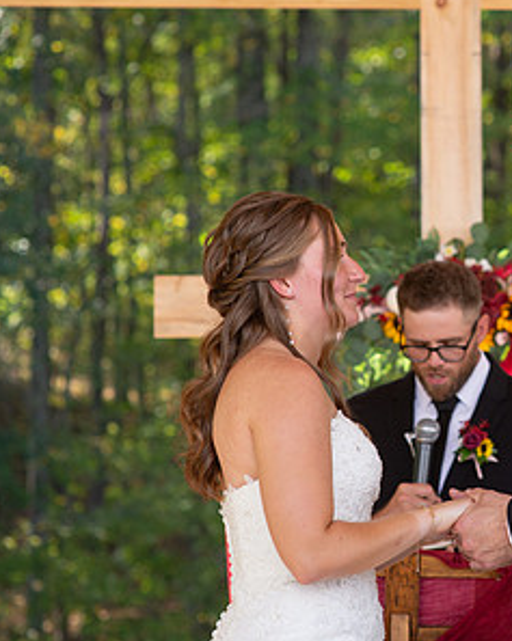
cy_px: 330
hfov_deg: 9.0
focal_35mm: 171
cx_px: 505
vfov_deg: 11.3
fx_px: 3244
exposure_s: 1/500
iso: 400
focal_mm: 85
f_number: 4.5
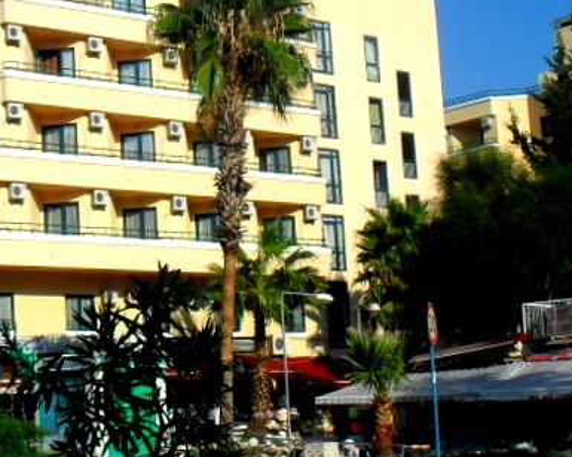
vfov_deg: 19.8
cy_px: 137
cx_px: 131
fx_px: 1304
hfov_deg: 24.4
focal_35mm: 77
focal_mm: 6.3
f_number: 8.3
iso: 80
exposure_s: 1/350
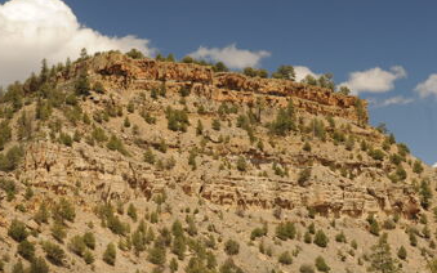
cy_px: 164
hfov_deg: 24.6
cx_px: 169
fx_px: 1001
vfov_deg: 15.5
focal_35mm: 84
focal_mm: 35
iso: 200
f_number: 10
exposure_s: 1/250
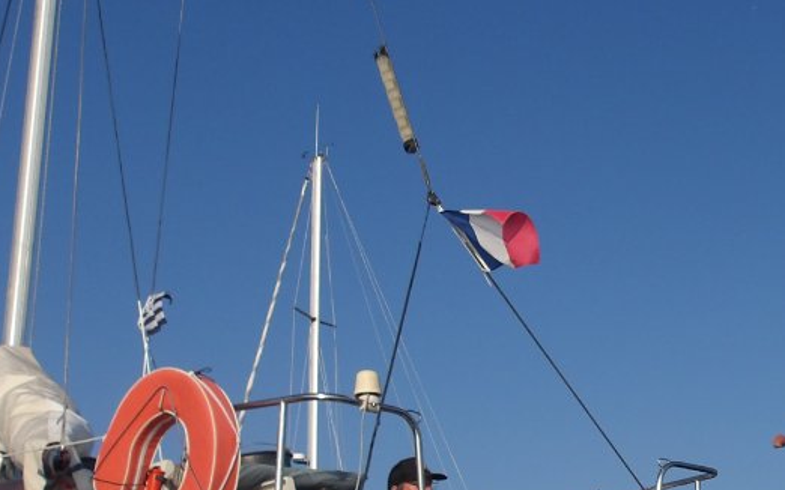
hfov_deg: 31.6
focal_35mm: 62
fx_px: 1326
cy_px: 491
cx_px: 693
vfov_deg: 20.3
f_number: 10.4
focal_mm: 4.9
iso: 100
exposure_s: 1/191
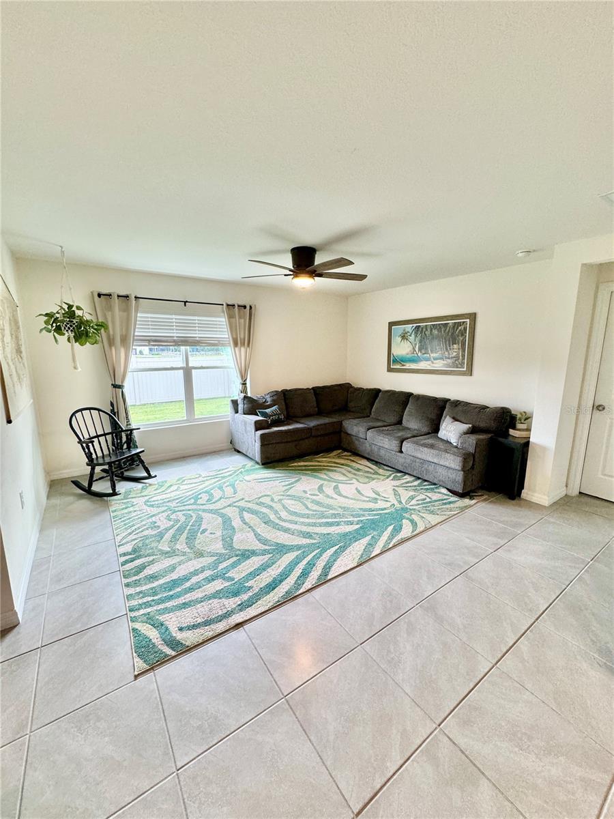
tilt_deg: -12.7
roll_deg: -0.8
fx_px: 331
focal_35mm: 14
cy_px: 410
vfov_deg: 102.1
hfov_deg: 85.7
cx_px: 307
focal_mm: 2.22
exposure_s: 1/120
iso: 200
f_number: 2.2
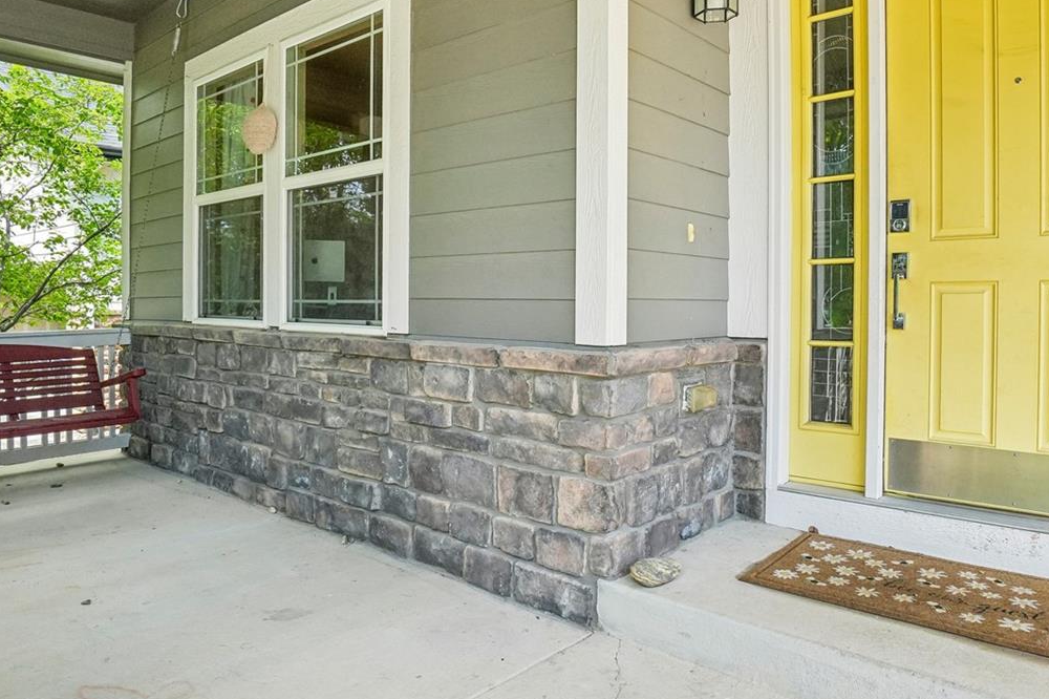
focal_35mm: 24
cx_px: 534
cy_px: 300
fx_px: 699
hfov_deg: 73.8
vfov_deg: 52.9
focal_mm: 10
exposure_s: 1/250
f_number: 8
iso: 400
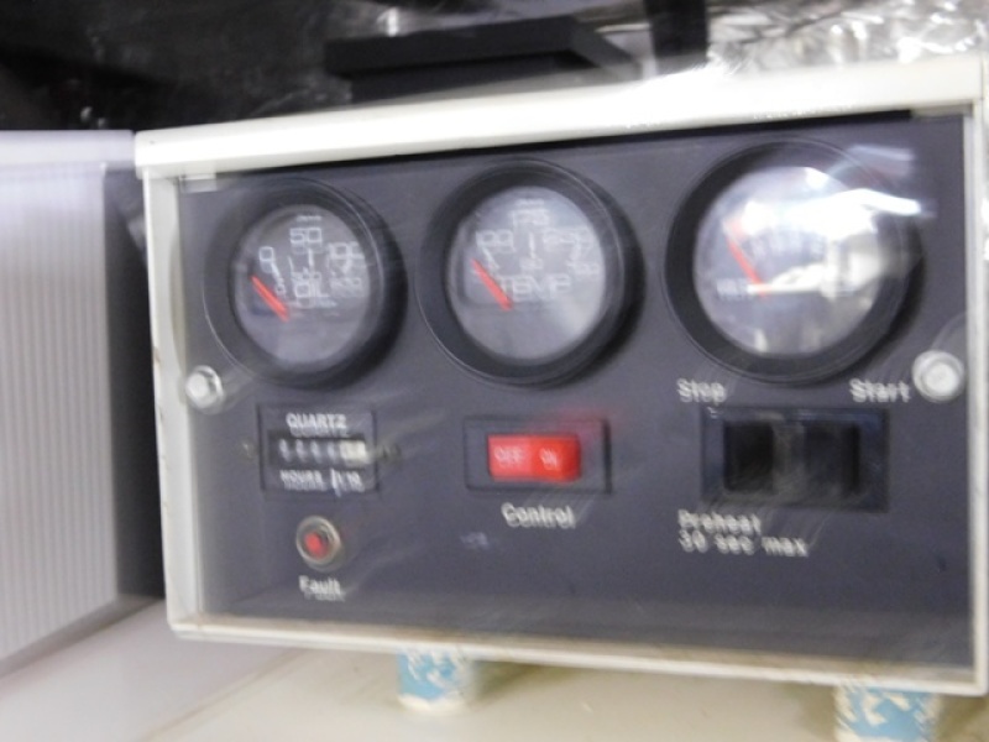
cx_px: 494
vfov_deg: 36.0
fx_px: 1143
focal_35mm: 40
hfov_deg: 46.8
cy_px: 371
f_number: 3.6
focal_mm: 7.1
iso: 800
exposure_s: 1
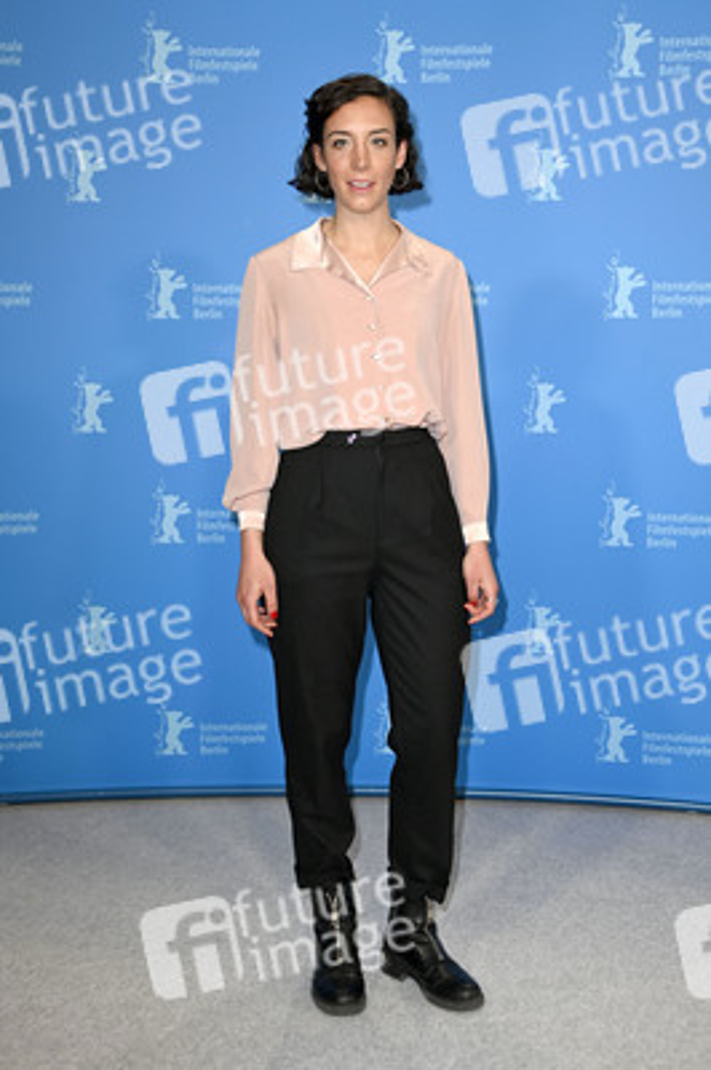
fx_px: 1424
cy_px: 535
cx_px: 356
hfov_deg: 28.0
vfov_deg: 41.1
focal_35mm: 48
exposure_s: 1/250
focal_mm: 48
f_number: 5
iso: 1000
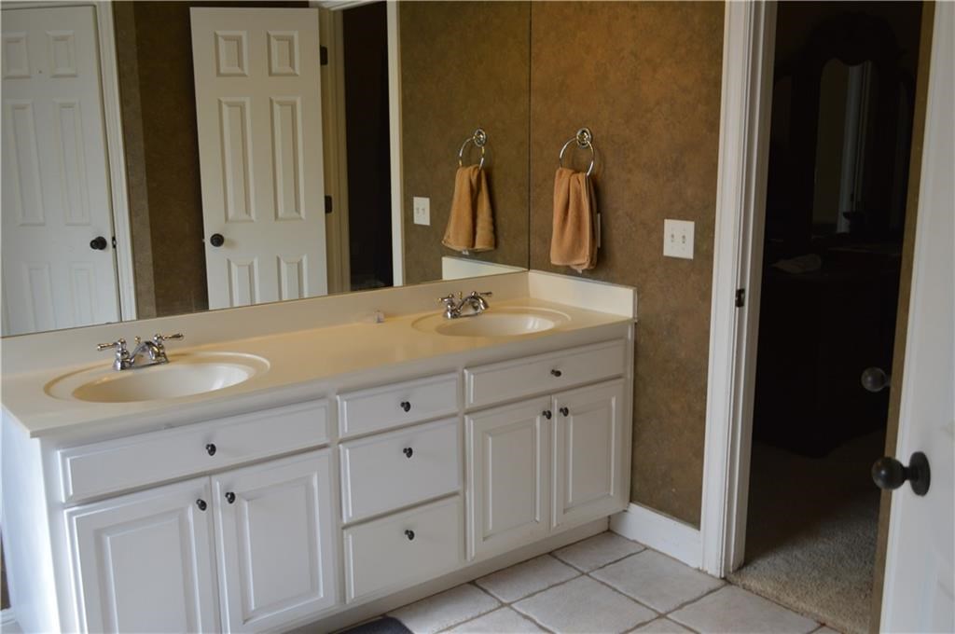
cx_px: 478
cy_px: 317
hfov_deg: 57.3
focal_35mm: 33
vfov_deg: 39.9
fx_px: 874
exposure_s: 1/100
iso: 400
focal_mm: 22
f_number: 5
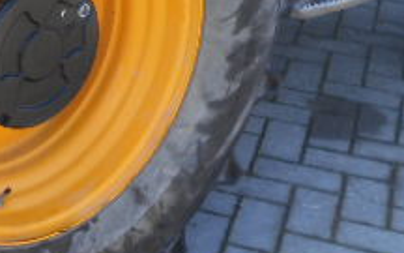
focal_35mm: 107
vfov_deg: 12.1
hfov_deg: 18.5
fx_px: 1178
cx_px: -71
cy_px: 11
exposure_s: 1/125
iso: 80
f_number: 3.6
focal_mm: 5.8
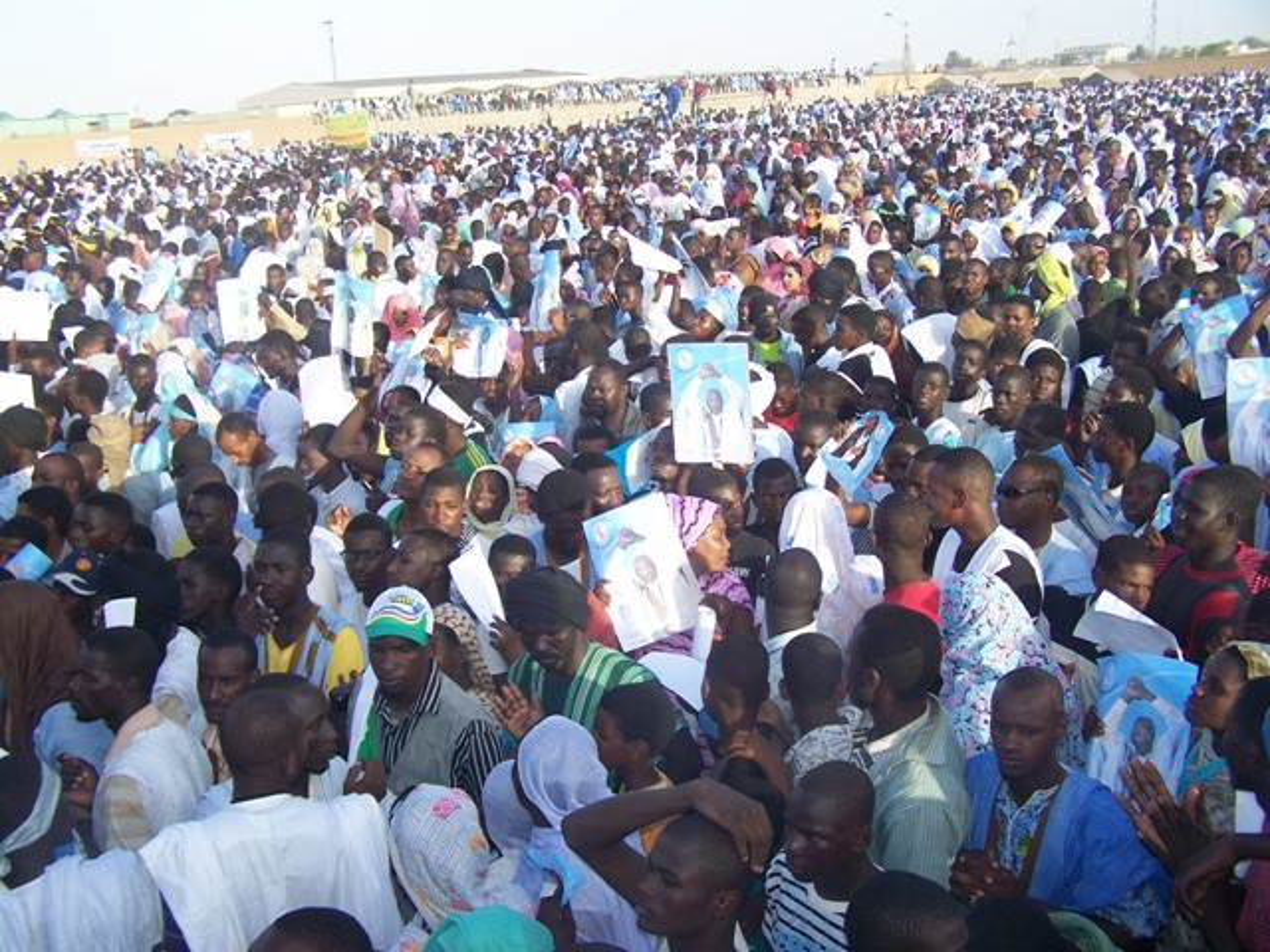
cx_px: 635
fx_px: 1394
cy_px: 476
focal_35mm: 38
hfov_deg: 49.0
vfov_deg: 37.7
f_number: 2.8
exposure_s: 1/250
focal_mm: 6.3
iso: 64
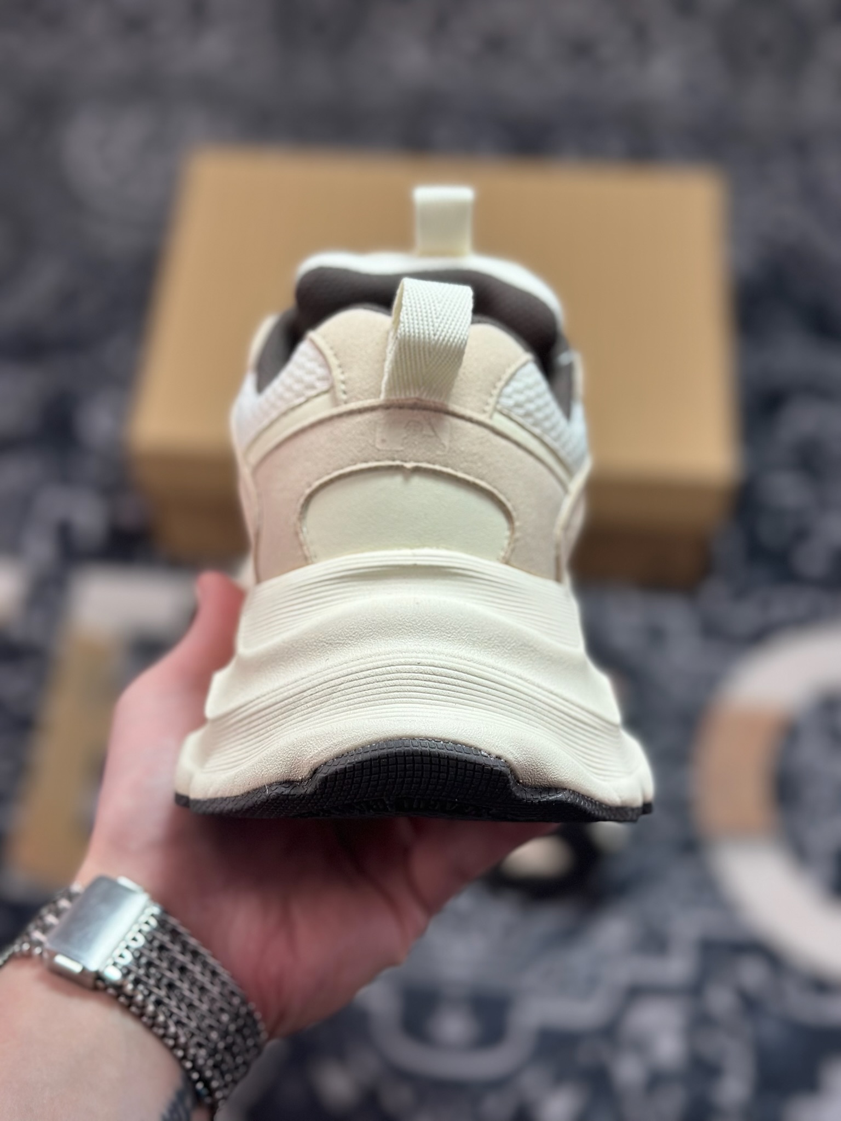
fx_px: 1555
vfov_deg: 39.7
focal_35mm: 48
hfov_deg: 30.3
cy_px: 560
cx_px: 420
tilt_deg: -57.0
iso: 80
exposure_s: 1/1199
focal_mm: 6.86
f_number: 1.78
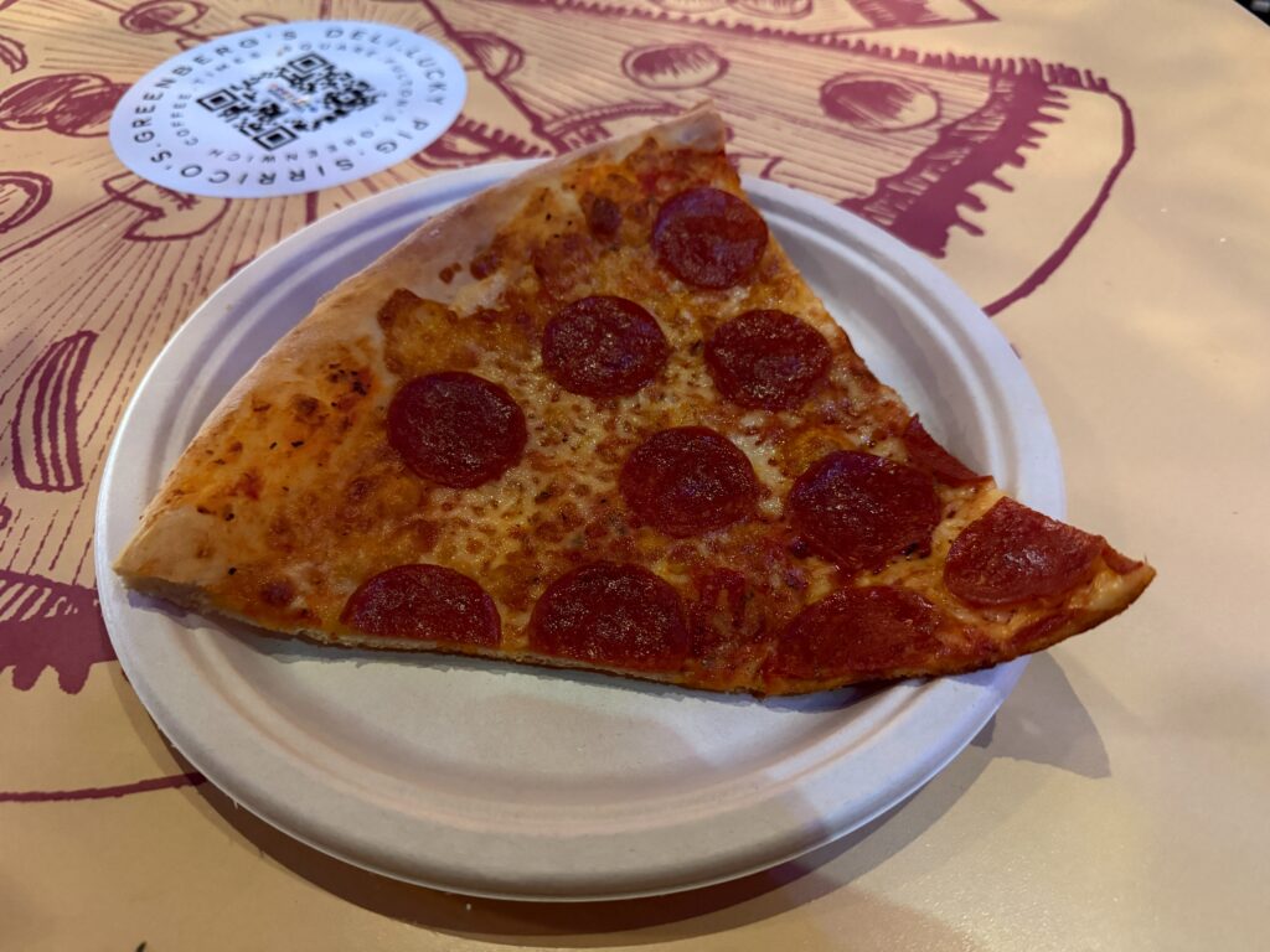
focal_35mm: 24
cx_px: 635
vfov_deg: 56.8
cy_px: 476
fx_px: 881
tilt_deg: -50.0
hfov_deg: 71.6
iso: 1000
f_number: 1.78
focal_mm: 6.76
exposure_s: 1/31
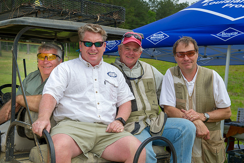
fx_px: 346
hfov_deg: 38.9
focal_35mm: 51
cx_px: 121
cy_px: 80
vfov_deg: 26.5
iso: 200
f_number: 6.3
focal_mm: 50
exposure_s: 1/320
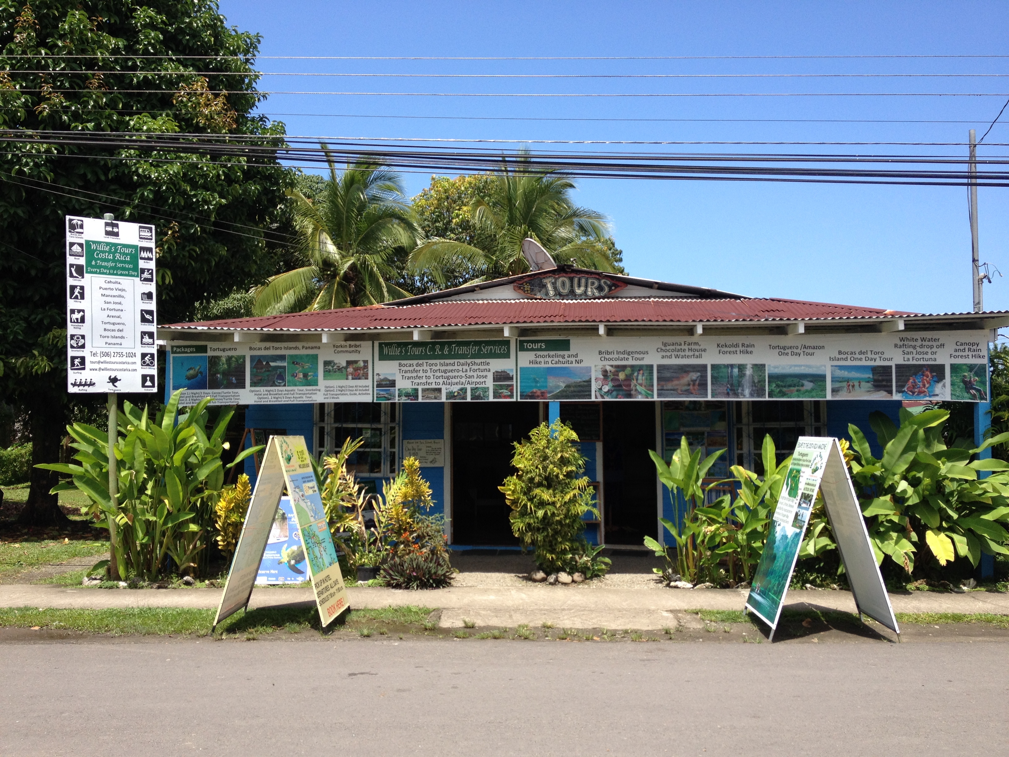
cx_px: 504
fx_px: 1020
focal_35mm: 35
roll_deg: +0.7
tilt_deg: -0.5
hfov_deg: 52.6
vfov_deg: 40.7
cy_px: 378
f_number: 2.4
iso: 50
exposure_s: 1/1104
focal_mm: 4.28
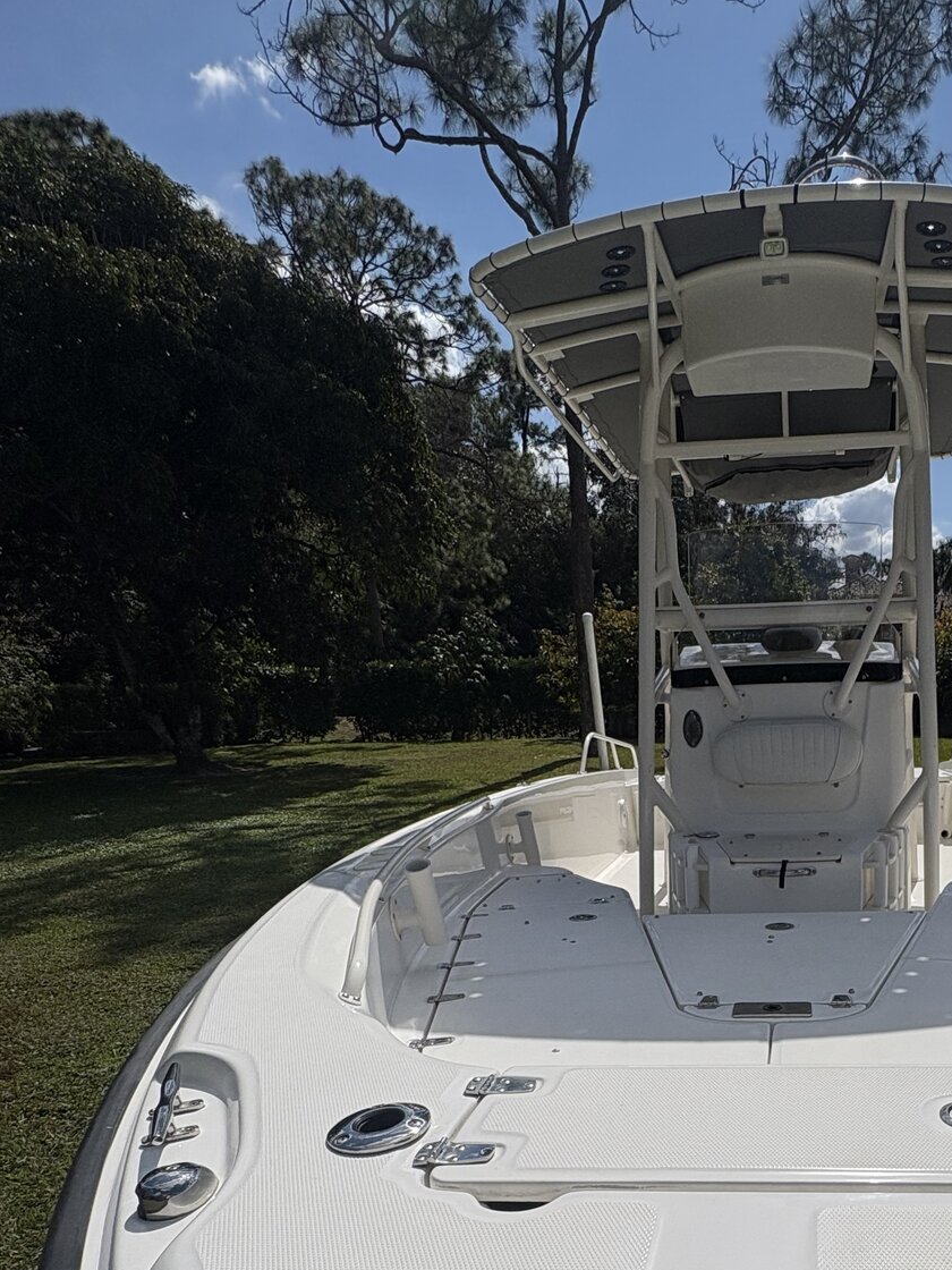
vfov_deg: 63.2
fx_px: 917
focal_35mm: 25
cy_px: 1024
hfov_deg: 51.9
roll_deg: +1.3
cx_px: 740
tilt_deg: -17.3
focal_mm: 2.22
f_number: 2.2
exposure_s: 1/9009
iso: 40
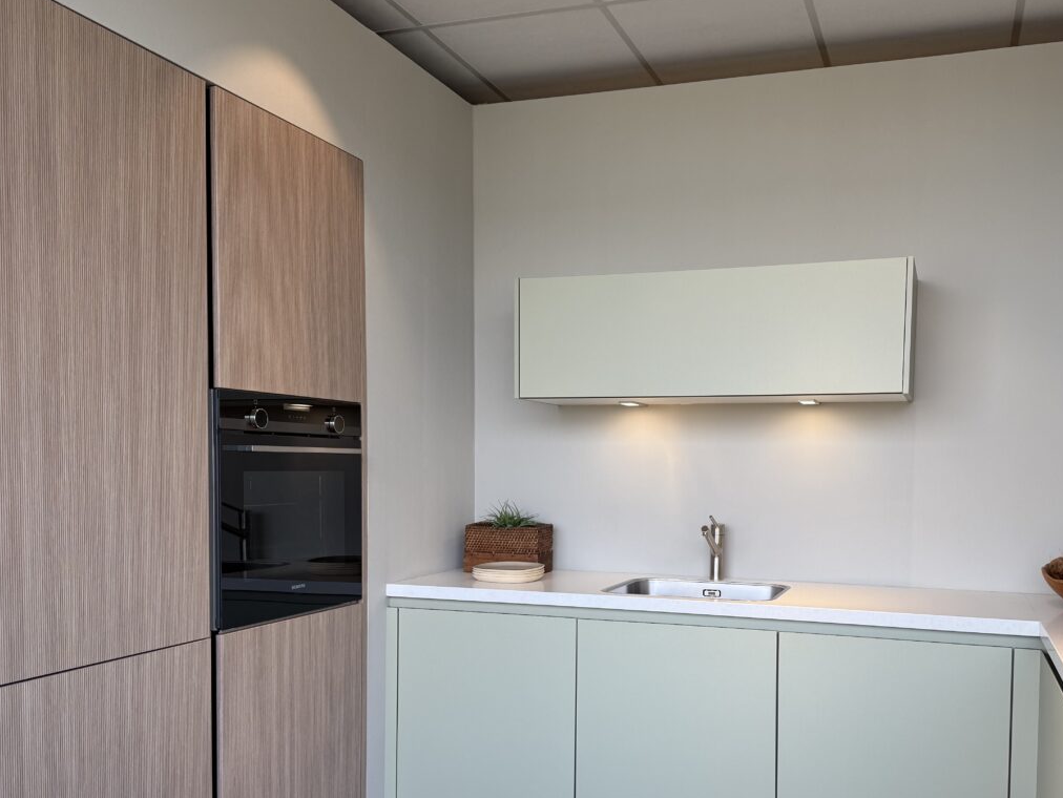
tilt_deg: -2.3
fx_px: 983
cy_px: 509
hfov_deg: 56.4
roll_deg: -0.6
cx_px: 633
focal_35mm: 32
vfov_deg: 43.8
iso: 80
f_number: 1.78
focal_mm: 6.76
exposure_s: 1/348
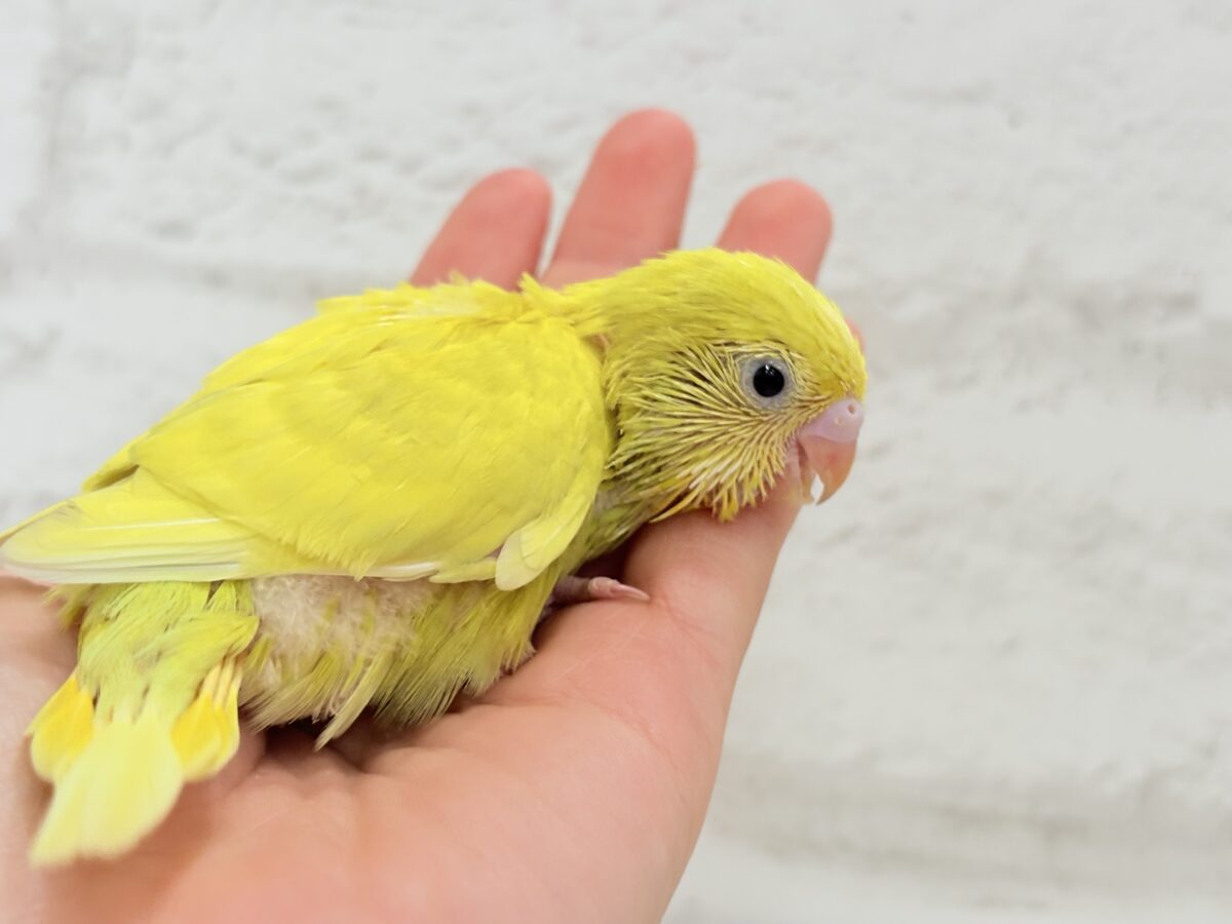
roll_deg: -3.8
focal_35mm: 52
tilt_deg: -2.5
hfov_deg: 36.8
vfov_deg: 28.0
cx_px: 616
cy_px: 462
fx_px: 1851
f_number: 1.6
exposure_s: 1/100
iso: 64
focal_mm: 5.96
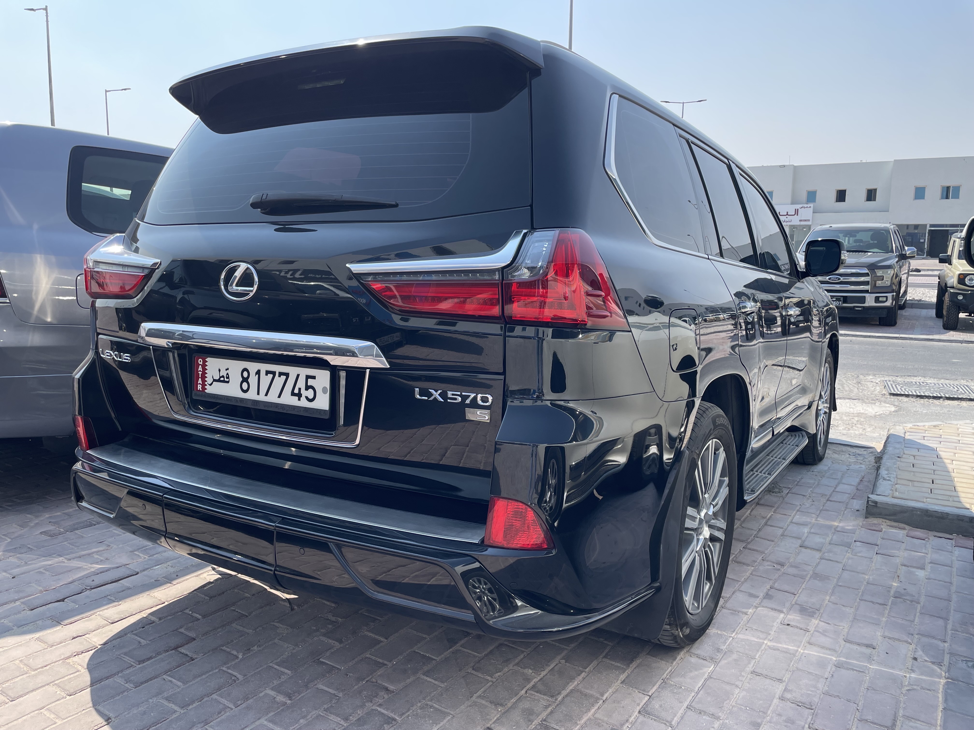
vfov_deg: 53.1
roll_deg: +0.1
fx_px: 732
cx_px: 487
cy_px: 365
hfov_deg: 67.3
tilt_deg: -9.9
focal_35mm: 26
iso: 32
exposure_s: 1/1689
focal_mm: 4.2
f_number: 1.6
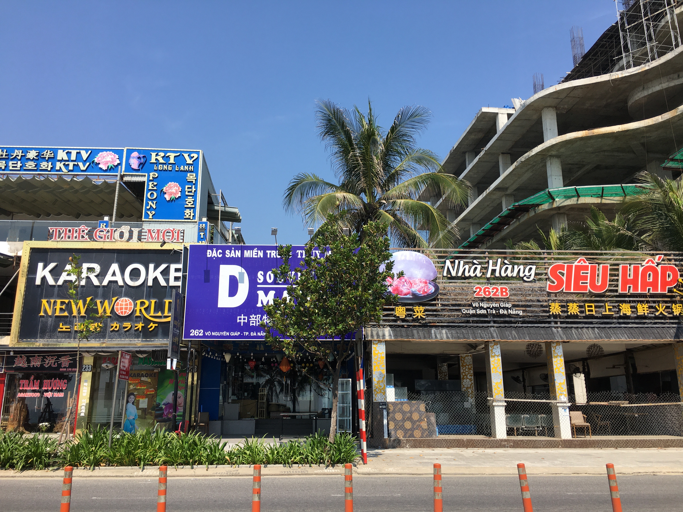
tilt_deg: +14.9
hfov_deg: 61.7
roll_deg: -0.1
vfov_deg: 48.2
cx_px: 342
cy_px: 256
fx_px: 572
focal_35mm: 29
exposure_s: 1/1304
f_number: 2.2
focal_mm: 4.15
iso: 25
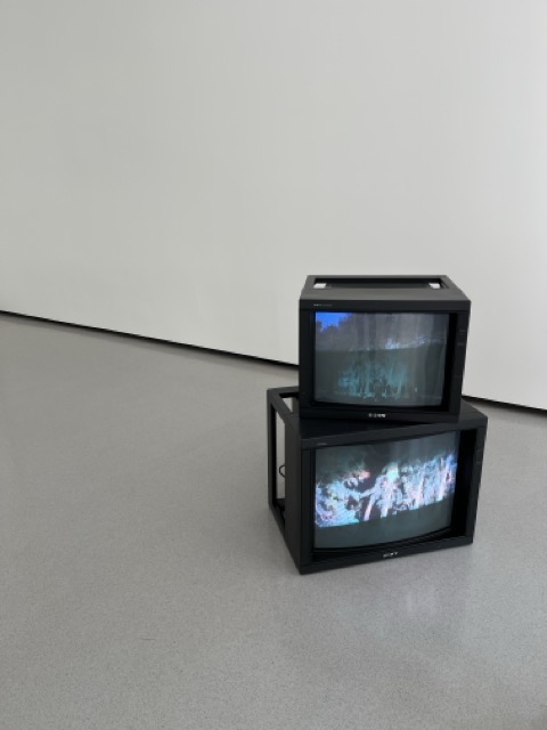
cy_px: 365
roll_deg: +1.6
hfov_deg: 53.1
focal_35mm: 26
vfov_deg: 67.3
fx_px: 548
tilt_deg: -18.9
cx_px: 274
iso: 100
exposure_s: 1/120
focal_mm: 5.1
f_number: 1.6
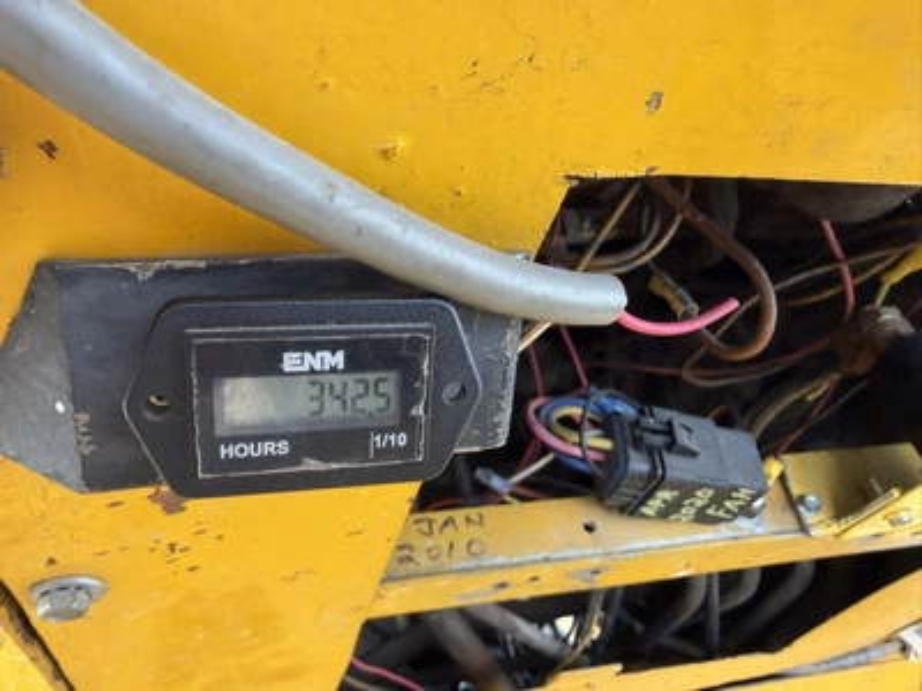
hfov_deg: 71.6
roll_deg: -6.1
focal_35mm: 24
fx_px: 639
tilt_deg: -14.7
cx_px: 461
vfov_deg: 56.8
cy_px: 346
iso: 250
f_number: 2.2
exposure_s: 1/121
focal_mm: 2.22
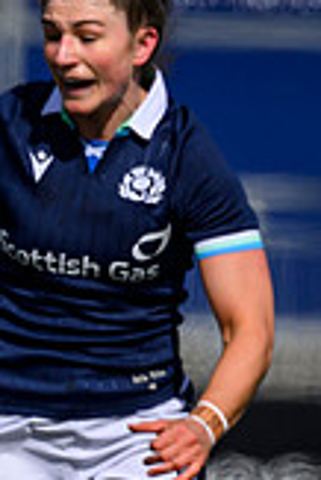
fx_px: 42279
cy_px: 599
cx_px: -443
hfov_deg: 0.4
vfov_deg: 0.7
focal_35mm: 3168
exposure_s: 1/5000
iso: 250
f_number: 4
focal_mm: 560
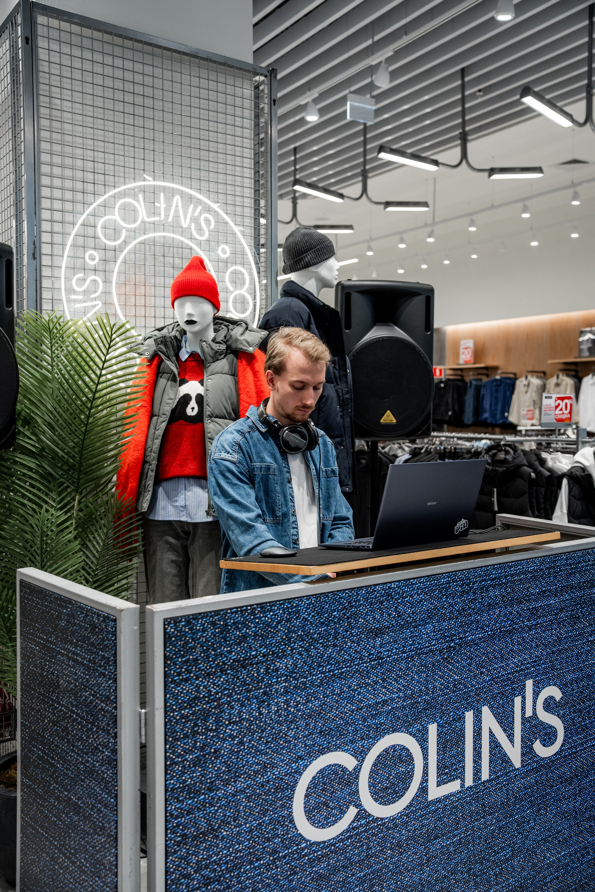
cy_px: 446
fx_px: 818
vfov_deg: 57.2
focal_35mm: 33
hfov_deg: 40.0
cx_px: 298
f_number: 3.5
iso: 1250
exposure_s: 1/320
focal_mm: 33
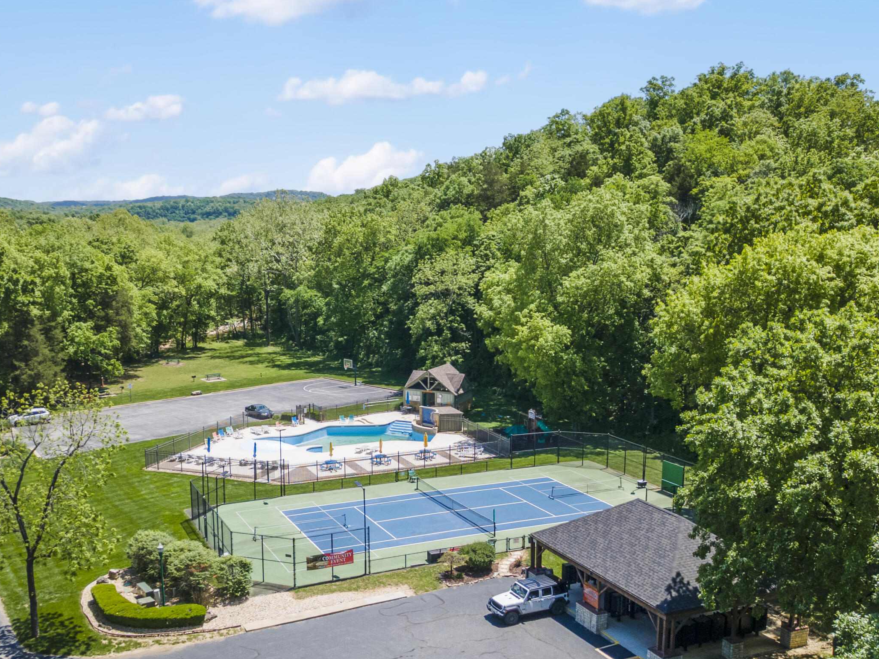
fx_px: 889
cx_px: 376
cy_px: 418
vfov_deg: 40.4
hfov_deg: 52.4
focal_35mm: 35
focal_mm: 4.5
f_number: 2.8
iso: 100
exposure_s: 1/640
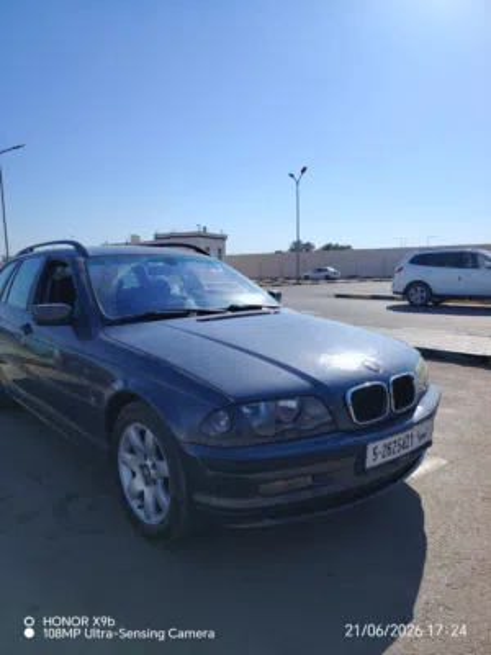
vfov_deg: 71.6
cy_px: 328
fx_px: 454
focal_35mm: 24
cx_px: 246
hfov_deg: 56.8
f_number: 1.75
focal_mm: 5.25
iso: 100
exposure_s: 1/1380
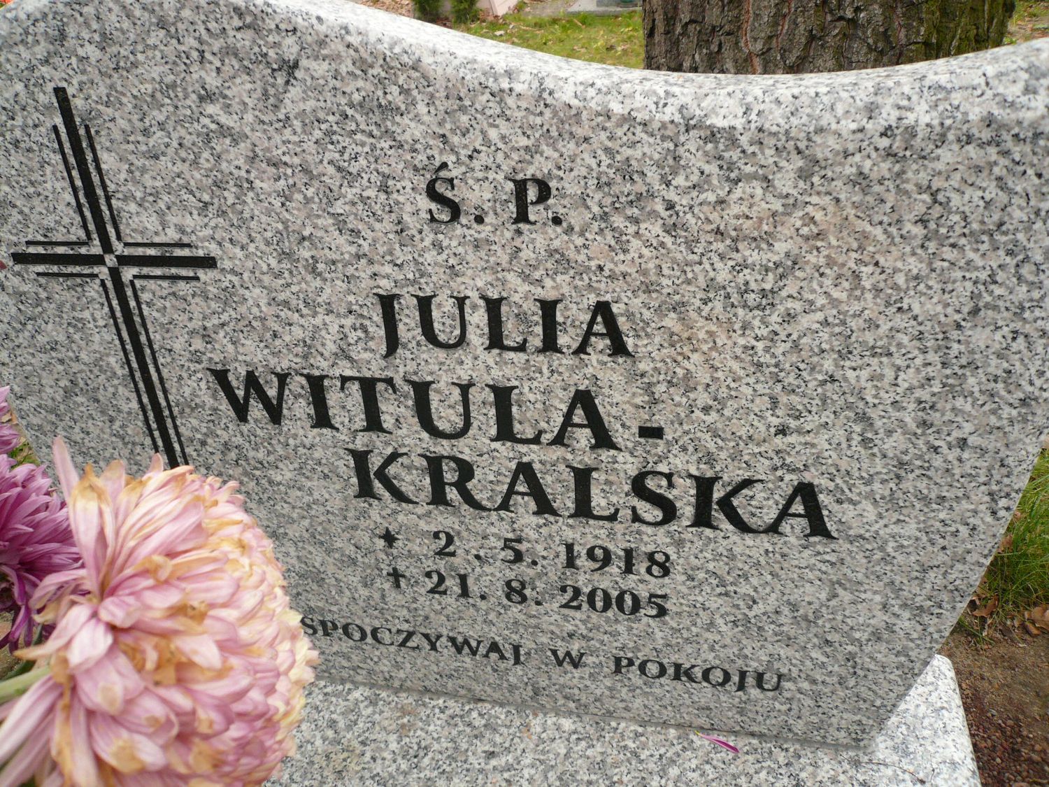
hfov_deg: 63.4
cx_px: 524
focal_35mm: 28
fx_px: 849
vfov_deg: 49.7
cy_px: 394
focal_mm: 4.6
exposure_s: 1/100
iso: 100
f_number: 2.8
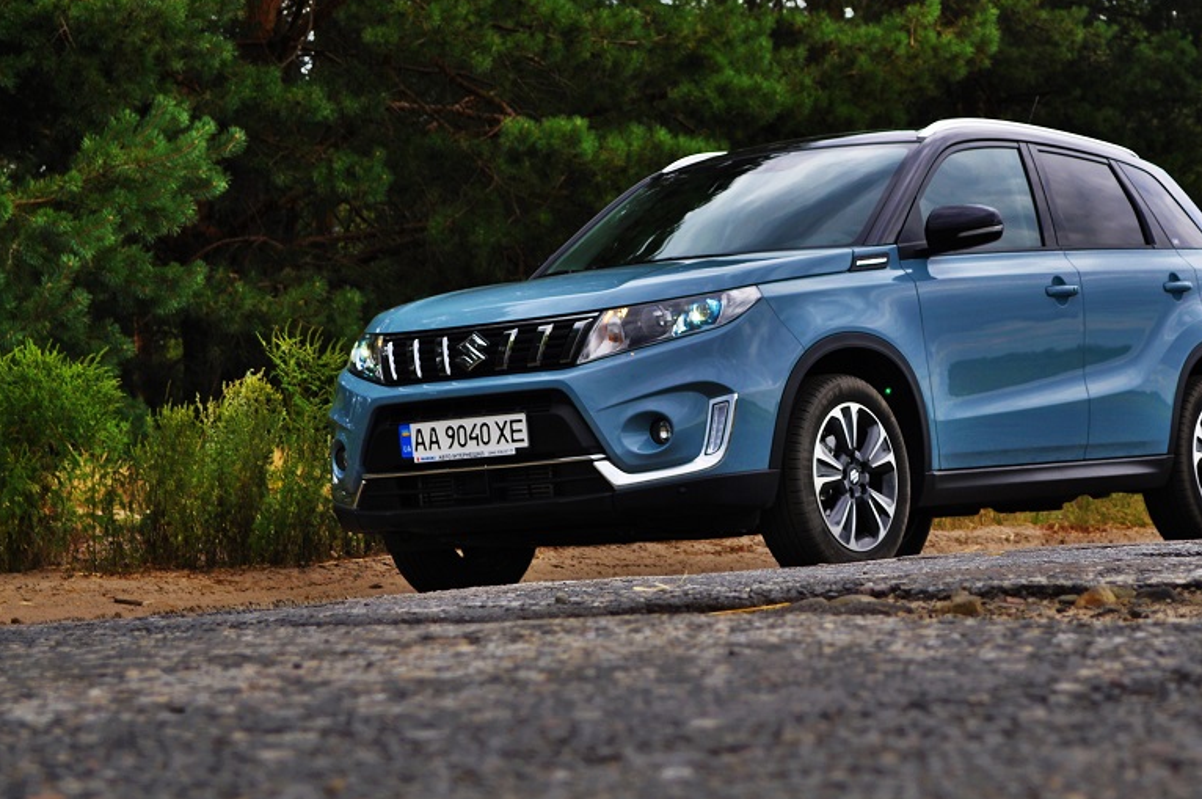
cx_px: 781
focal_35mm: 108
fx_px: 3591
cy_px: 345
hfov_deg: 19.0
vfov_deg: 12.7
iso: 200
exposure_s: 1/180
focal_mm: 55
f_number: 6.7
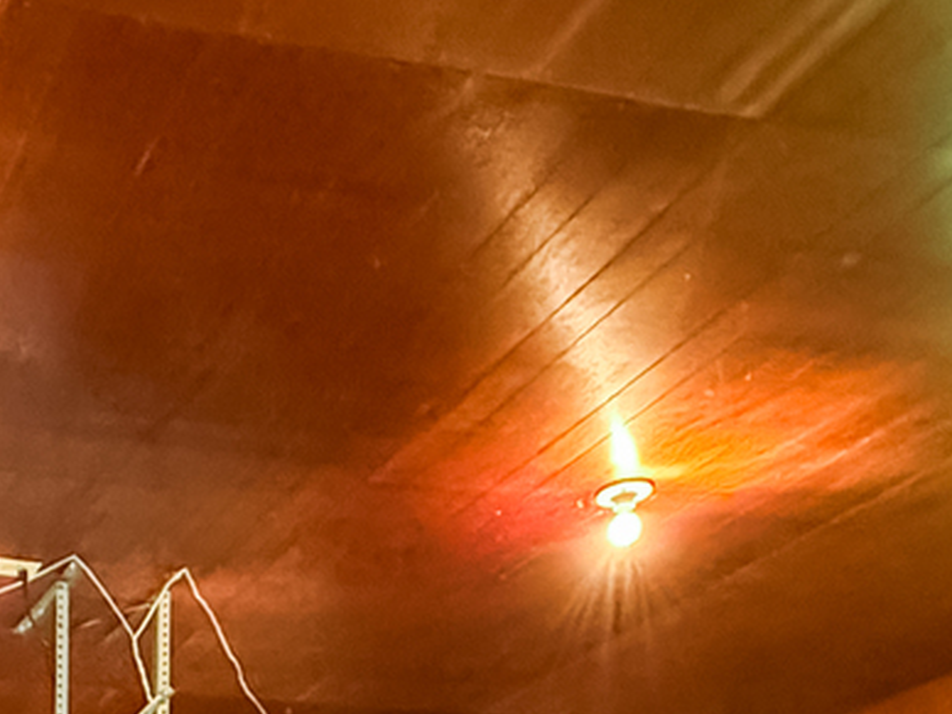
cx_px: -191
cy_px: 1055
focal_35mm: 52
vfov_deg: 23.0
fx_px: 1430
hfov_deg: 31.0
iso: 800
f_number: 2.2
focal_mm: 2.22
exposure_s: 1/60
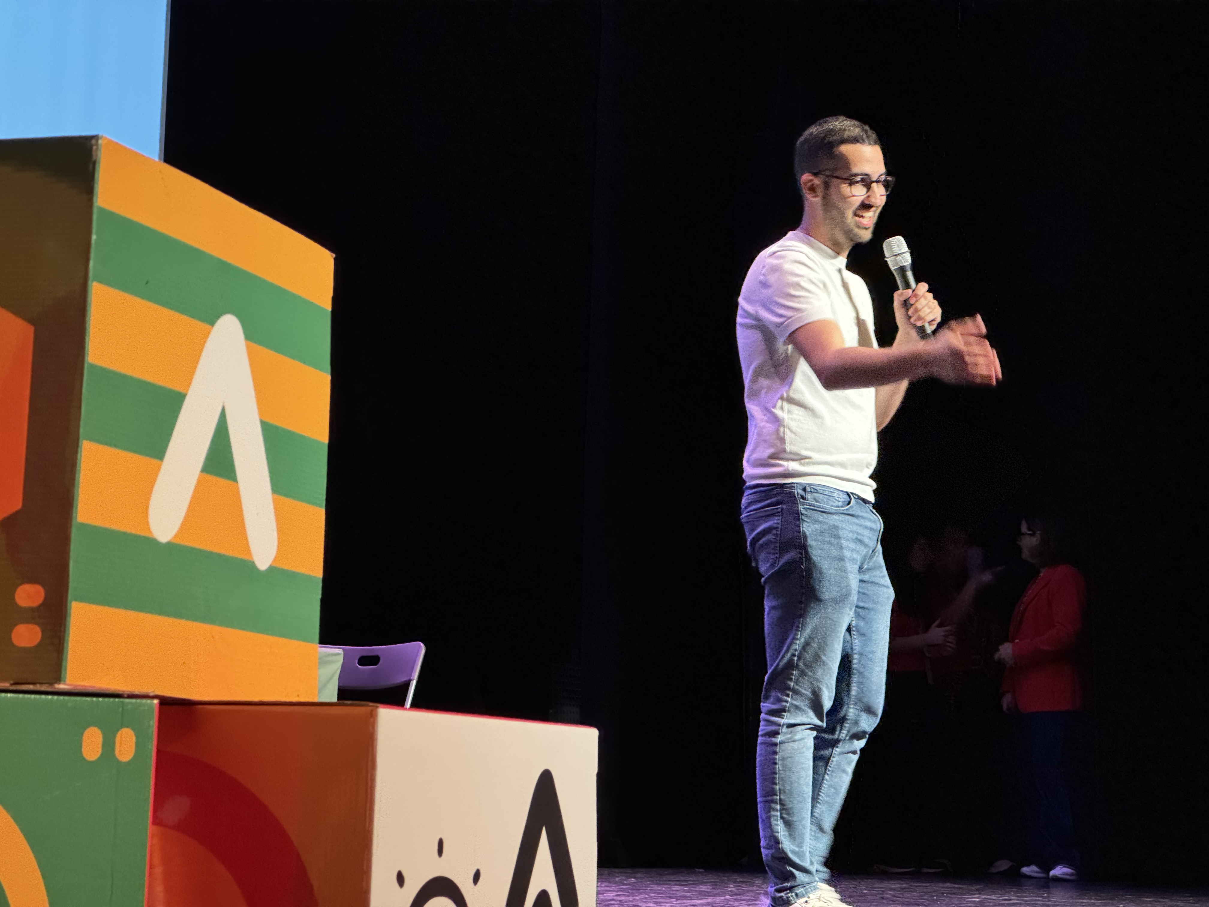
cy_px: 454
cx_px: 604
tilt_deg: +7.9
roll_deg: -2.0
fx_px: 2689
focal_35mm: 77
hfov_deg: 25.3
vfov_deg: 19.1
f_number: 2.8
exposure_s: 1/40
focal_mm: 9
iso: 1250
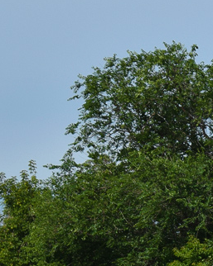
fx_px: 2279
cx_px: 450
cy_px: 249
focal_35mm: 289
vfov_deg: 6.7
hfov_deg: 5.2
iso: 200
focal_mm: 55
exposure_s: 1/1250
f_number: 7.1
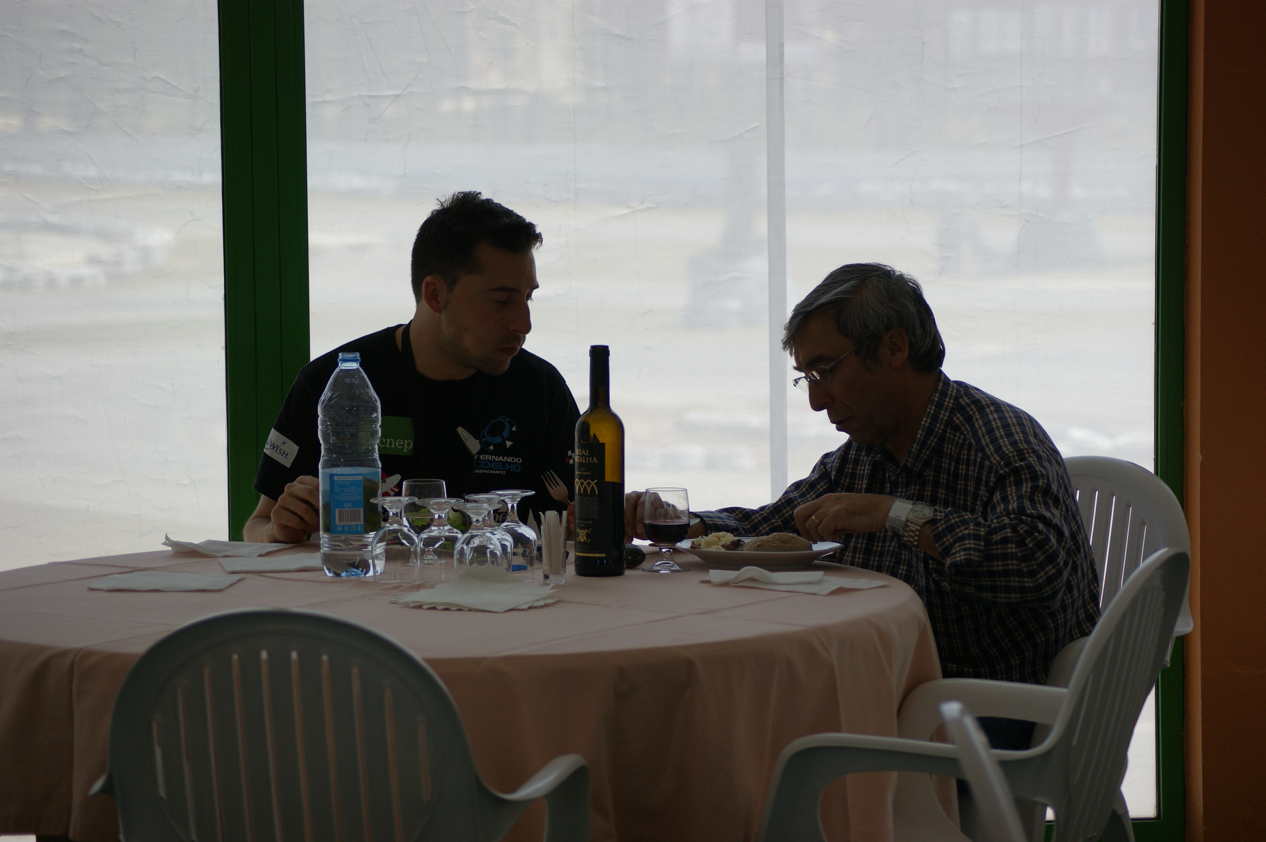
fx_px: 4217
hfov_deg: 17.1
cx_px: 633
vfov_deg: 11.4
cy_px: 421
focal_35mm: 120
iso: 100
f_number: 4
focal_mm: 80
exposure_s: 1/125
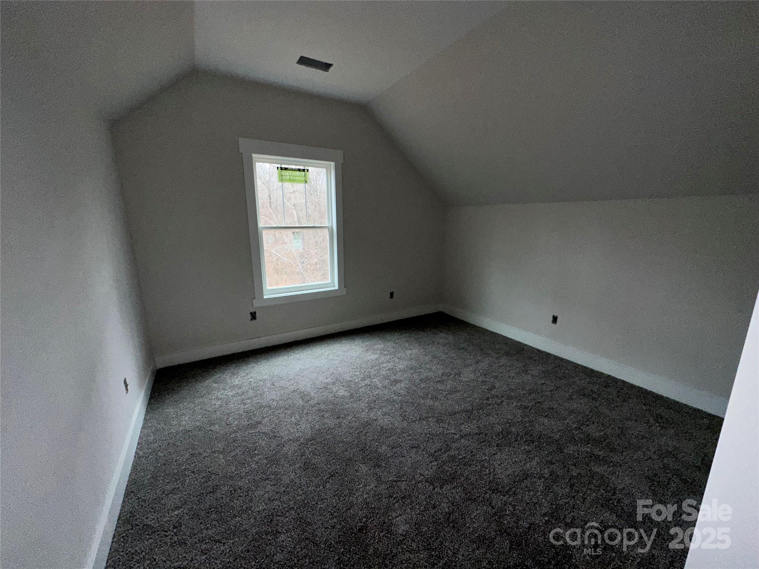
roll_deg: -0.2
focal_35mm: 14
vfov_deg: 85.7
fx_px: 307
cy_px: 284
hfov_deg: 102.1
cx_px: 380
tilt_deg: -11.6
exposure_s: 1/89
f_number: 2.2
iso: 80
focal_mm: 2.22
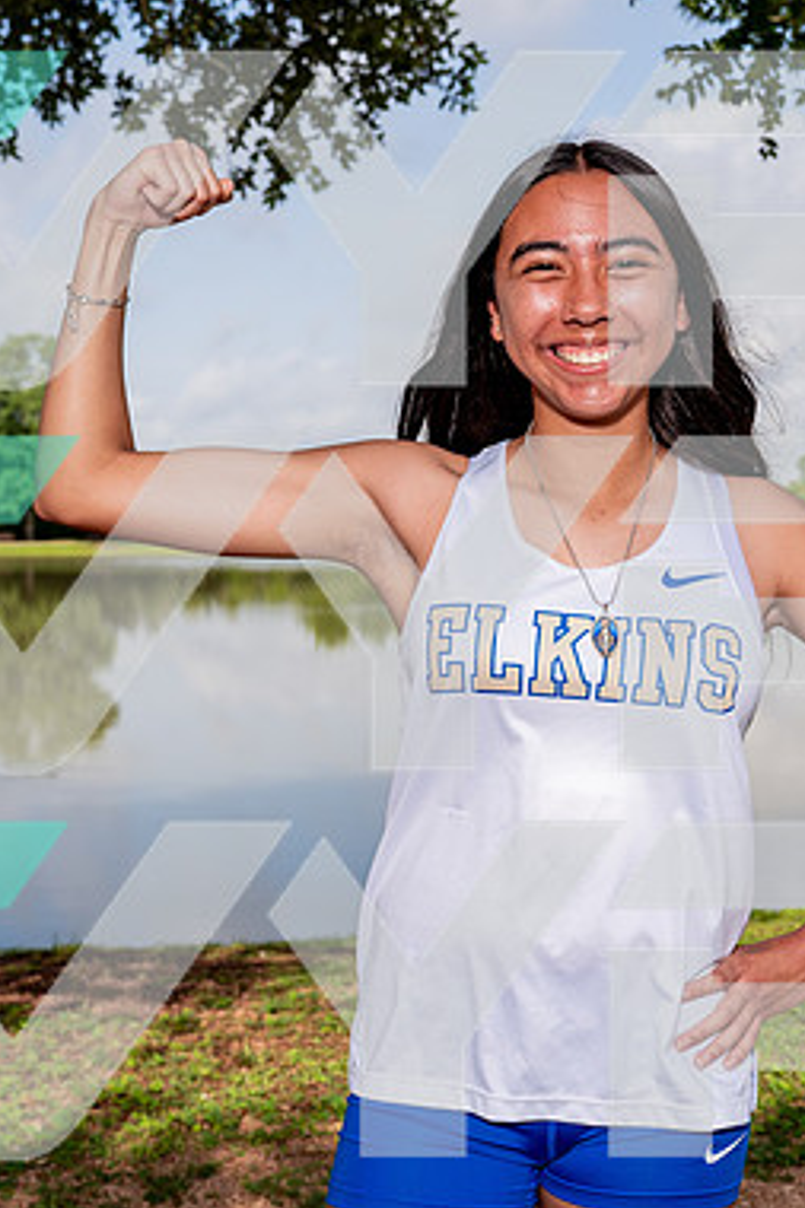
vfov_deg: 34.5
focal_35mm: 58
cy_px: 606
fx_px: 1947
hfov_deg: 23.2
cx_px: 557
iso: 100
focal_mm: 38
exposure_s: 1/640
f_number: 5.6
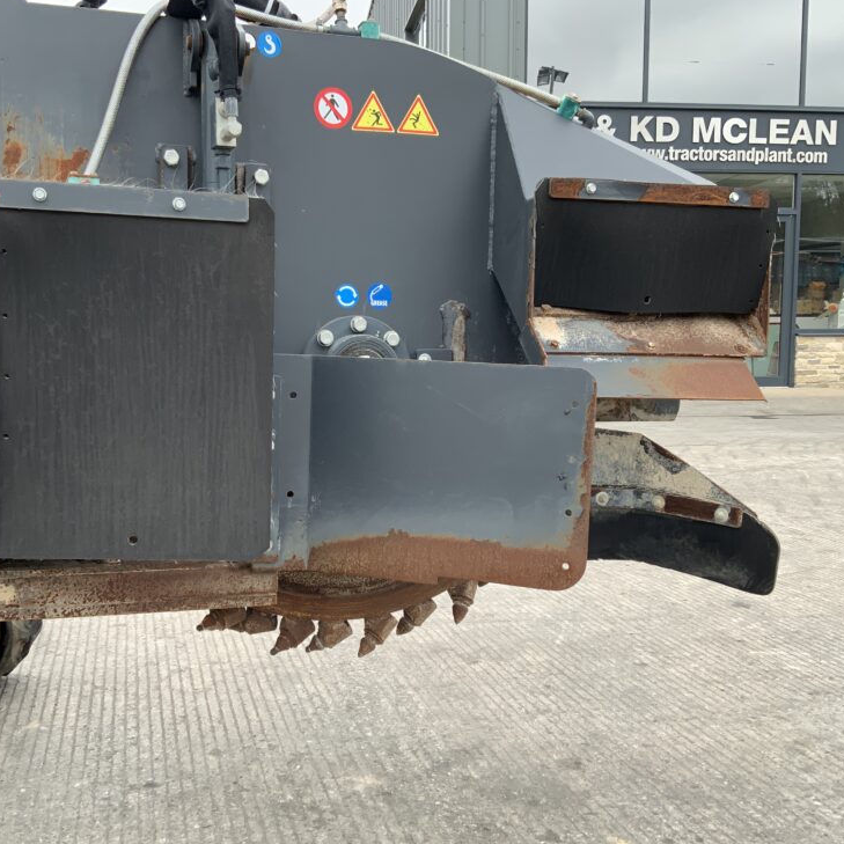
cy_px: 436
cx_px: 377
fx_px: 993
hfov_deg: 46.0
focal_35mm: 36
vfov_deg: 46.0
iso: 16
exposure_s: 1/273
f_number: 1.8
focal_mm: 3
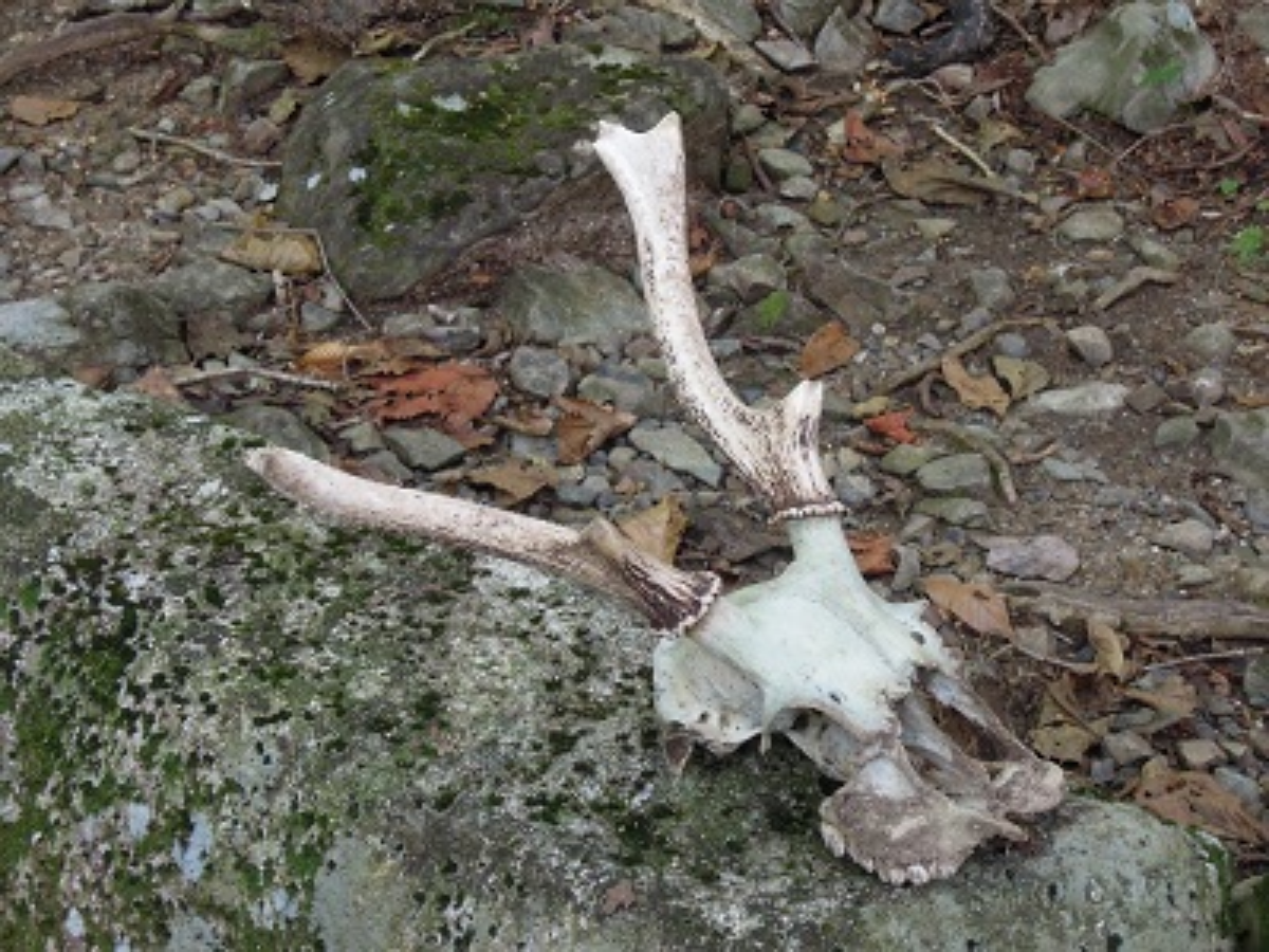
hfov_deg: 25.3
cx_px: 634
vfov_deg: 19.1
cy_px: 476
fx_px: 2823
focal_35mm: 77
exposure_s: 1/40
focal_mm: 13.8
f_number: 4.7
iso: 400
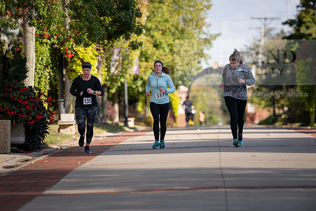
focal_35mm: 300
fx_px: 2634
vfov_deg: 4.6
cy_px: 106
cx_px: 158
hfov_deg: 6.9
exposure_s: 1/800
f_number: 4.5
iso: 200
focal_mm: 300
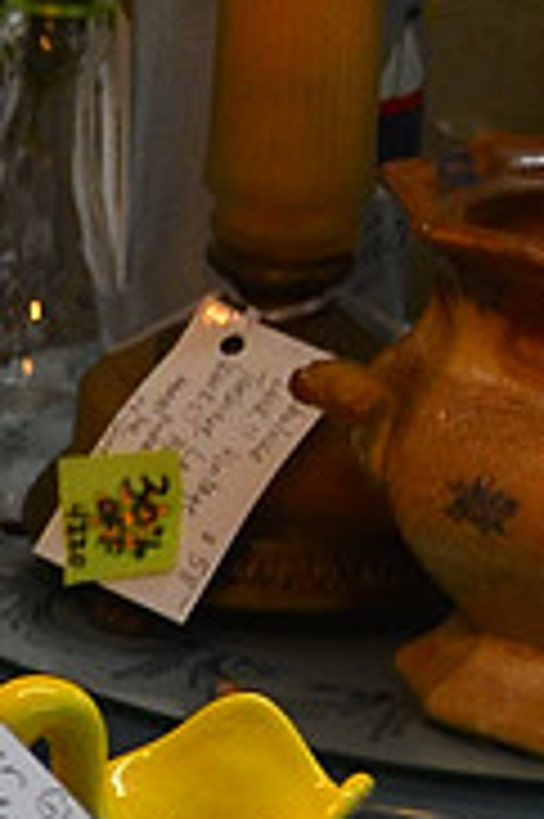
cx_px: -1331
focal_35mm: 310
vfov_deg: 6.7
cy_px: 360
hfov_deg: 4.2
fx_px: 7040
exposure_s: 1/30
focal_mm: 26
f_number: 4.2
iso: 280
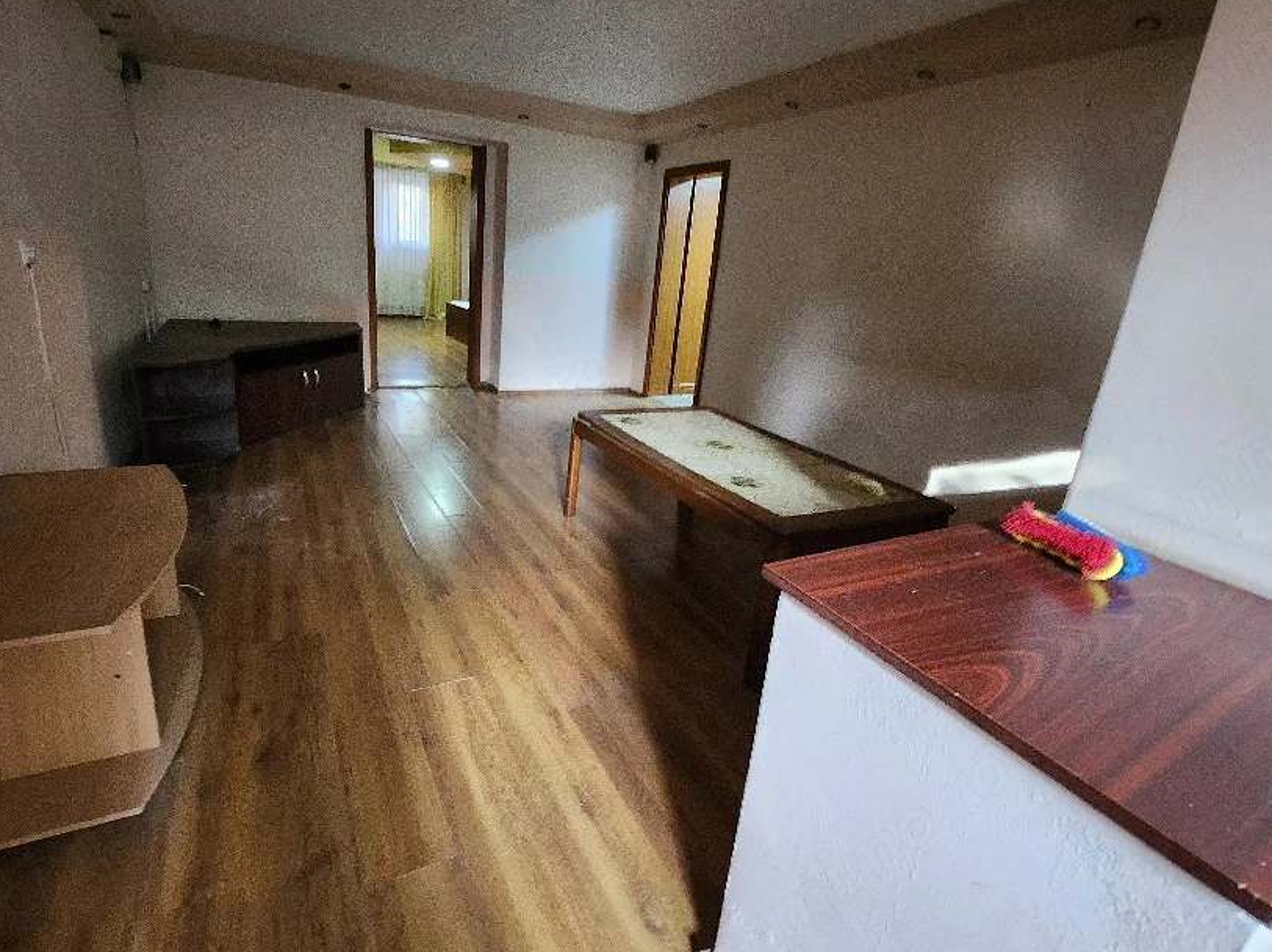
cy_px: 467
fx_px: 588
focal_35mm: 16
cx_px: 574
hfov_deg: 94.2
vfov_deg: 78.1
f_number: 2.2
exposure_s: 1/33
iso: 400
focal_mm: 1.7
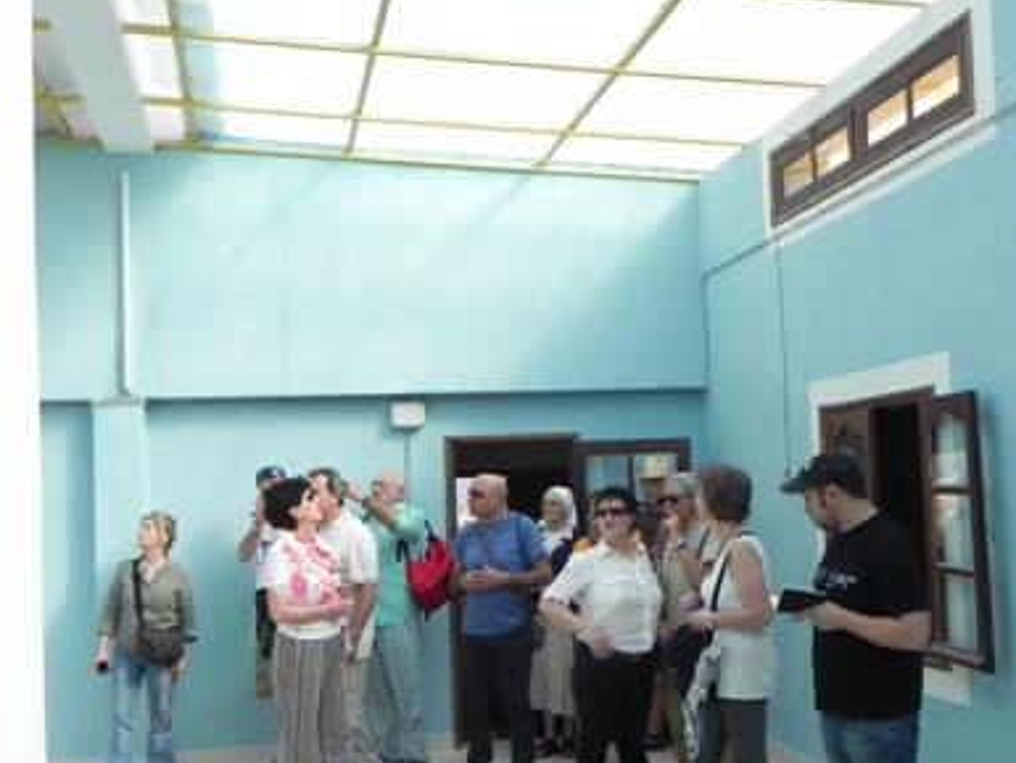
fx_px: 1262
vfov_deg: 33.6
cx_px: 509
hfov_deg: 43.8
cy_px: 436
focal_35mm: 43
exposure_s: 1/192
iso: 160
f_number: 5.6
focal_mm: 6.6
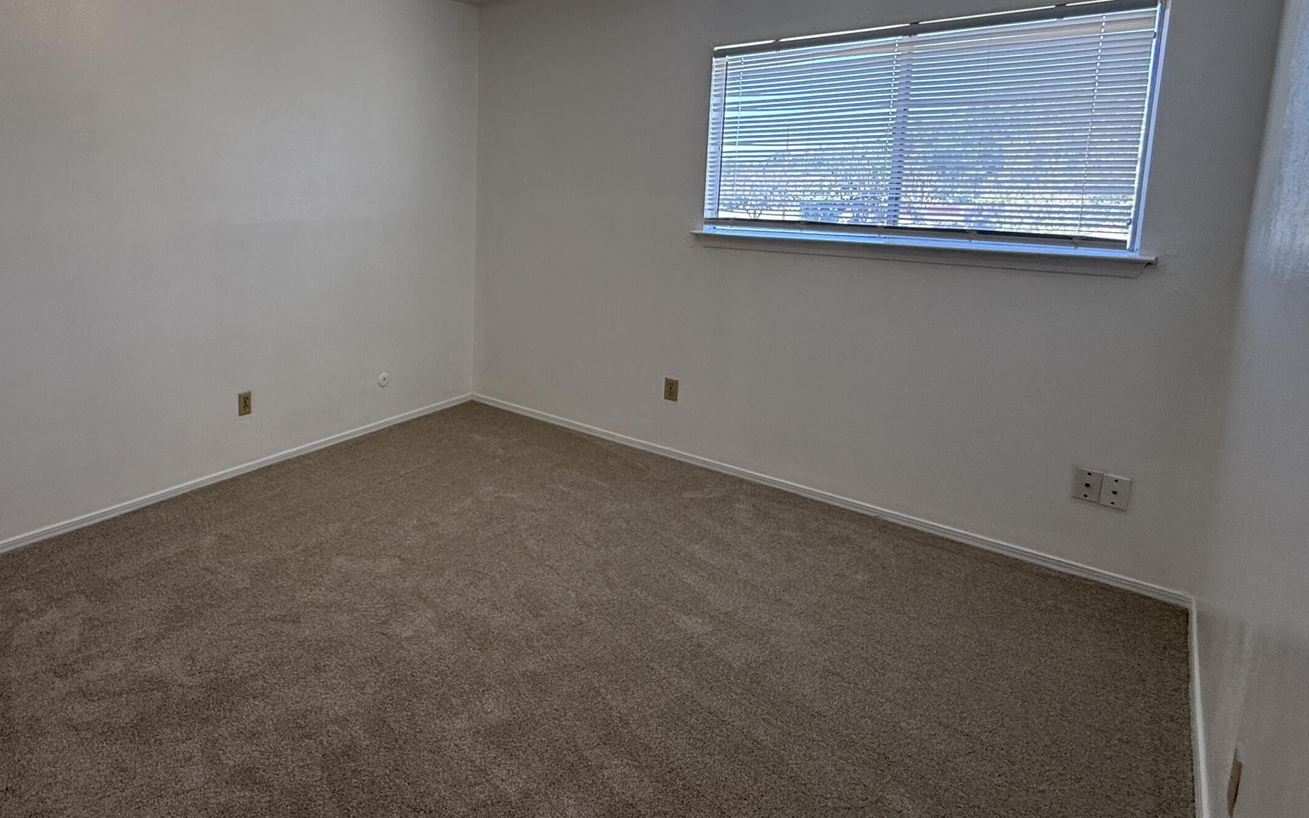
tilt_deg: -6.5
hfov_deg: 78.6
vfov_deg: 56.0
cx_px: 401
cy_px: 268
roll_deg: +0.0
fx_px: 749
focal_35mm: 21
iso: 80
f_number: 2.2
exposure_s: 1/120
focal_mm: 2.22
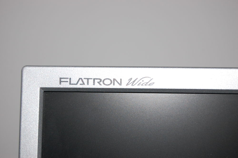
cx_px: 119
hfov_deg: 24.6
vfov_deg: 16.5
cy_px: 79
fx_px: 545
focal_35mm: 82
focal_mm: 55
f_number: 5.6
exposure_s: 1/60
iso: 400
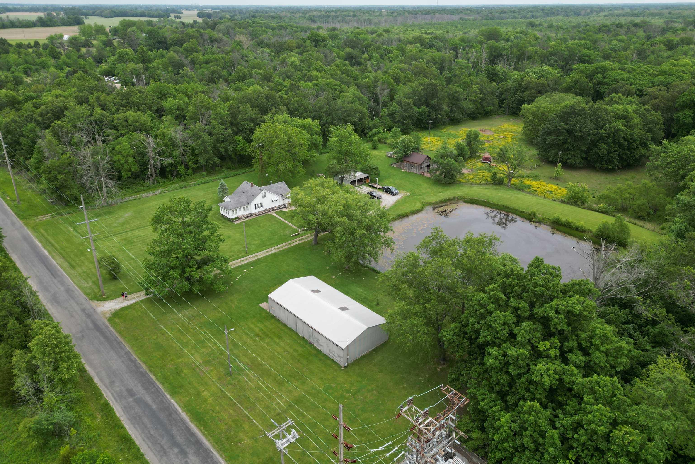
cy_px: 226
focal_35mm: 25
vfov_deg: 51.3
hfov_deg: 71.5
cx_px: 347
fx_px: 483
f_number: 1.7
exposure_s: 1/1250
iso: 200
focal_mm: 6.72
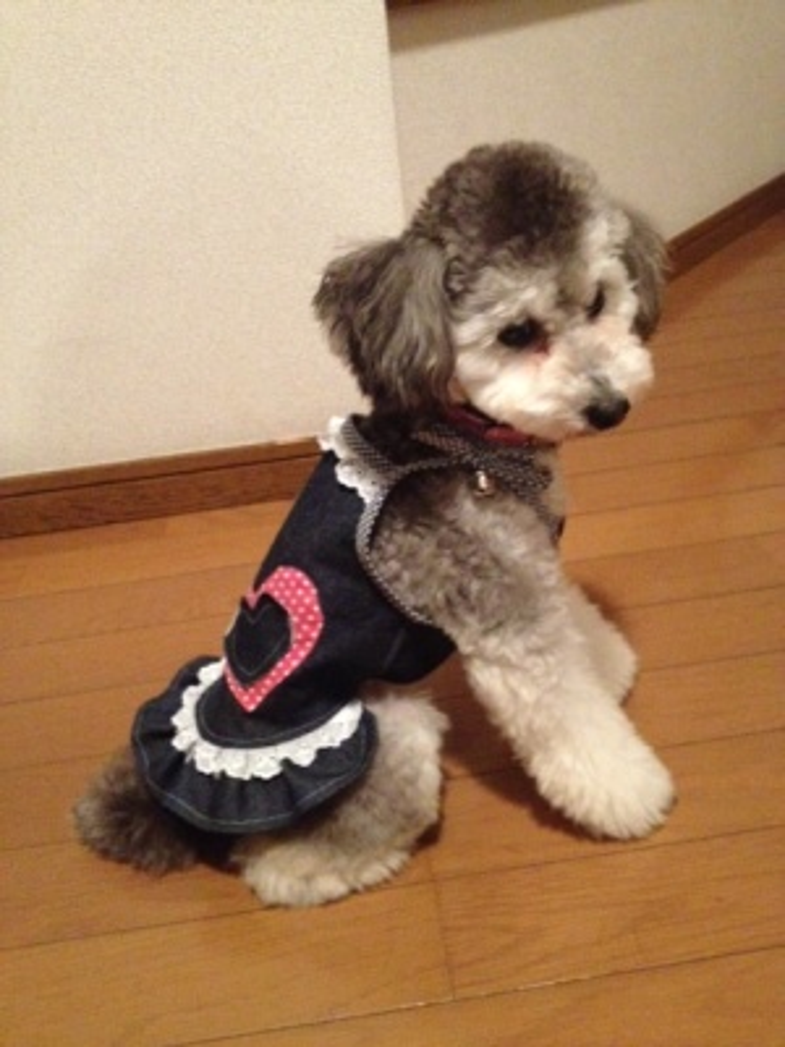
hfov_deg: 40.7
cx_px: 392
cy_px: 524
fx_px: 1058
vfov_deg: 52.6
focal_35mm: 35
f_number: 2.4
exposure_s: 1/17
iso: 800
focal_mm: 4.28
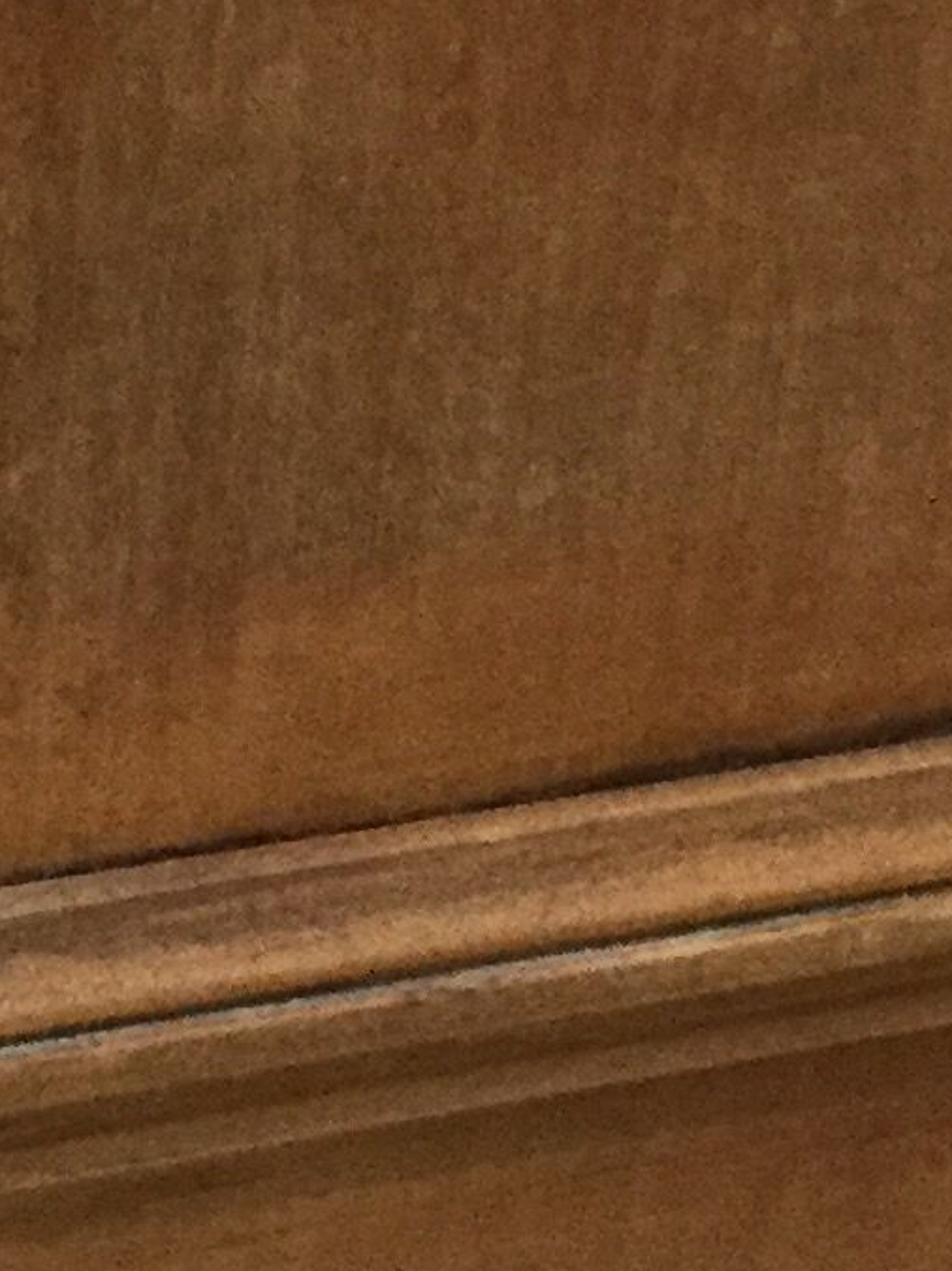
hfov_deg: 9.9
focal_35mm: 150
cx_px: 134
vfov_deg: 13.0
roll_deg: -0.1
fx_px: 5502
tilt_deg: -27.0
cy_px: 66
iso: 200
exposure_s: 1/20
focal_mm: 3.3
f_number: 2.4
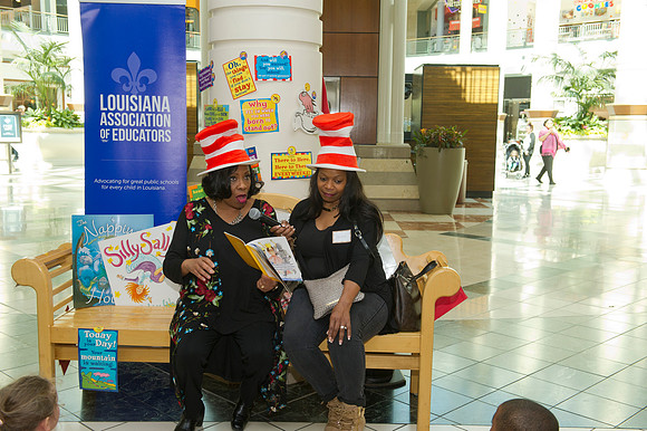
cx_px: 324
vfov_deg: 33.4
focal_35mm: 40
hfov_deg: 48.5
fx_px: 718
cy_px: 216
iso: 1250
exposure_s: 1/250
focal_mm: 40
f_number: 5.6
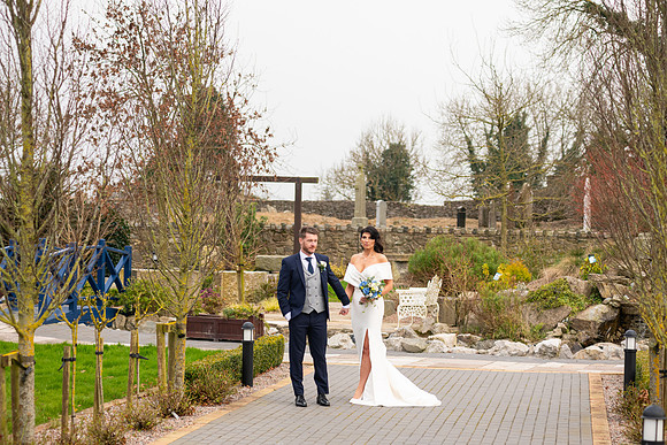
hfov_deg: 25.1
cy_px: 222
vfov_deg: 16.9
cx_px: 334
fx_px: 1500
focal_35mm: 81
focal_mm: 80
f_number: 3.5
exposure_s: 1/200
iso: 250
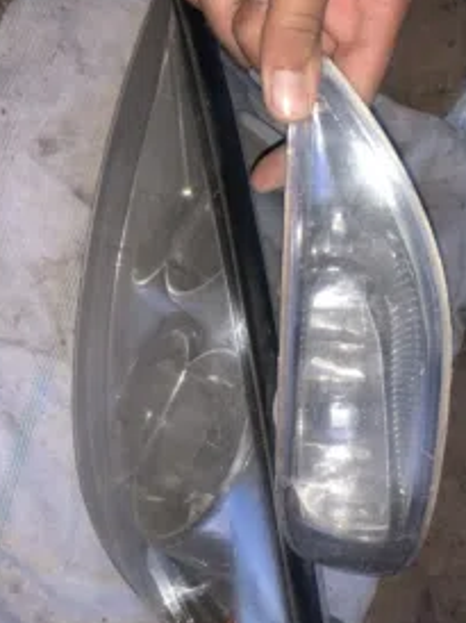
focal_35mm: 38
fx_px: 683
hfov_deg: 37.3
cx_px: 307
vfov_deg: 49.0
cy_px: 339
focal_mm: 4.25
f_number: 1.8
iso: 50
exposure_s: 1/4
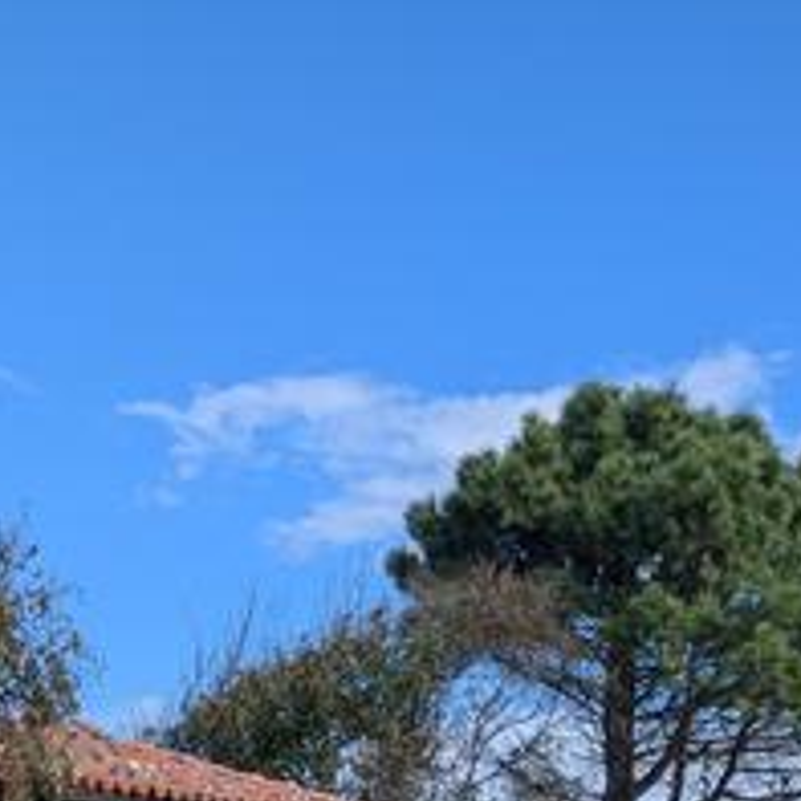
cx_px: 695
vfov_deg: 23.1
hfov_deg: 24.4
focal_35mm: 69
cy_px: 935
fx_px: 1806
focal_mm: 4.53
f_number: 1.7
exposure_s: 1/1337
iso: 31
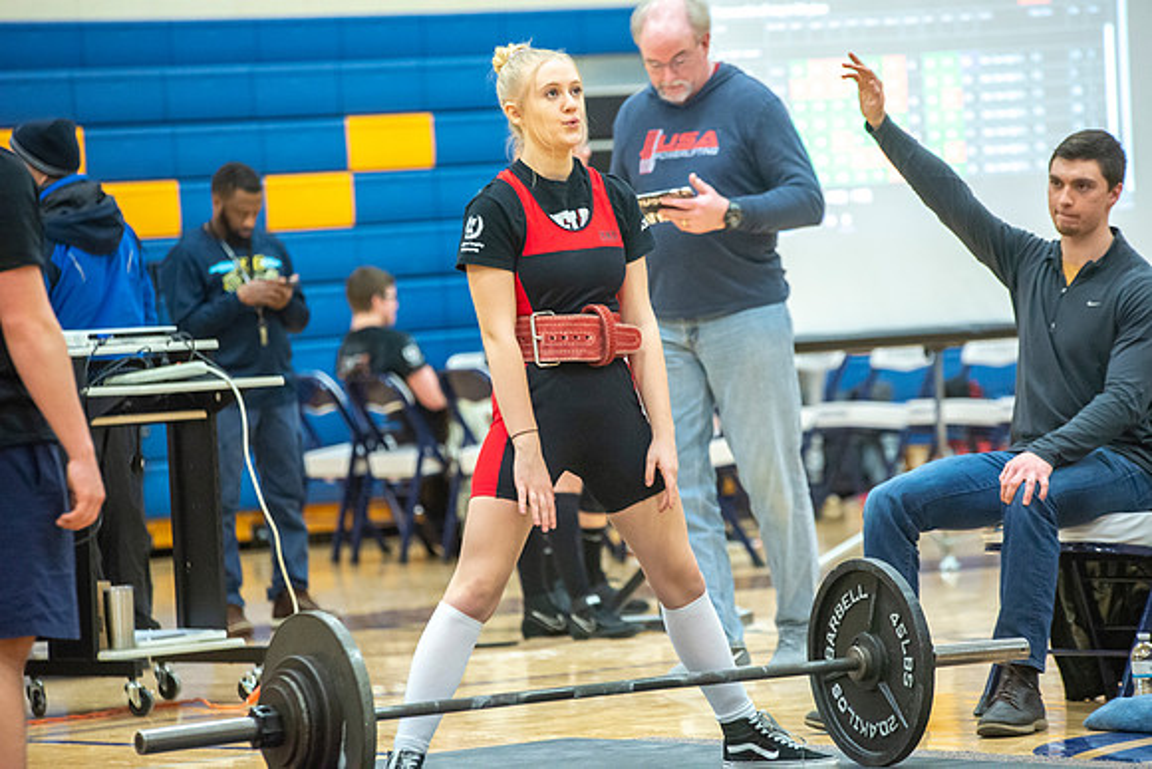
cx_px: 576
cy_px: 384
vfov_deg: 6.9
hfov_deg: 10.3
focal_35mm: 200
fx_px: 6401
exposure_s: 1/250
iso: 6400
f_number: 4
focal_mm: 200
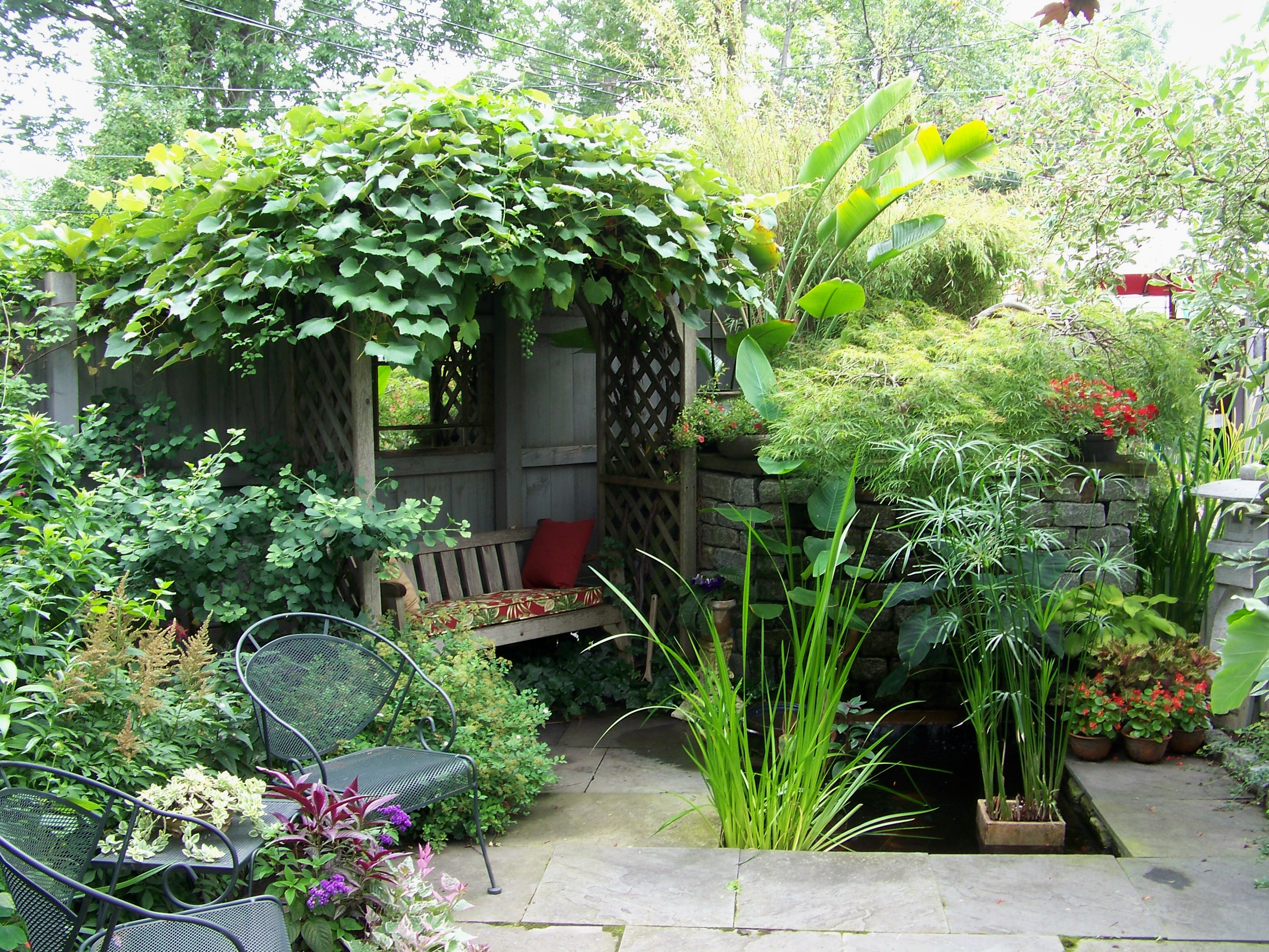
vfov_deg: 39.7
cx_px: 634
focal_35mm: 36
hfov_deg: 51.4
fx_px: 1320
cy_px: 476
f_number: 5
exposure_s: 1/20
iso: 64
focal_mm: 5.85
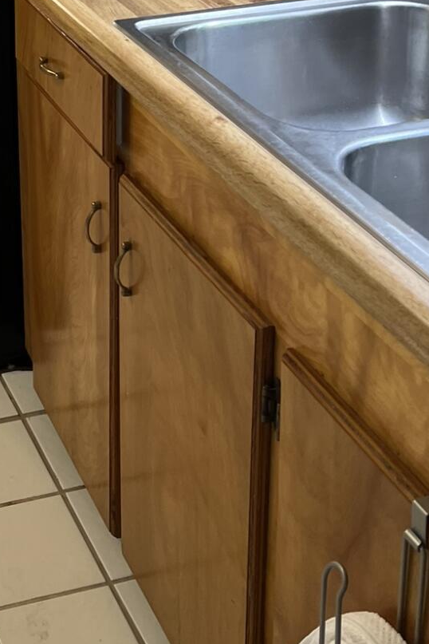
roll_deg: +2.2
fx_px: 1198
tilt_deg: -13.5
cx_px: -115
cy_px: -95
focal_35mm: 67
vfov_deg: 27.1
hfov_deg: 18.9
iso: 125
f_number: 1.5
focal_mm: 5.7
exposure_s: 1/120
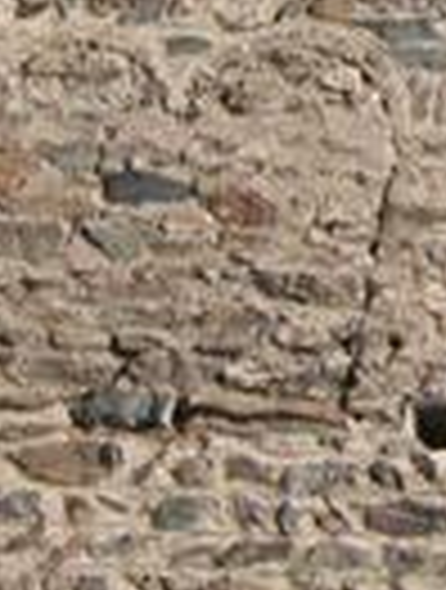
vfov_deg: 10.6
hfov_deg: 7.7
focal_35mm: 182
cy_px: -135
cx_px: 1041
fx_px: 3111
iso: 80
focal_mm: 7.5
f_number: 4.8
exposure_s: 1/400
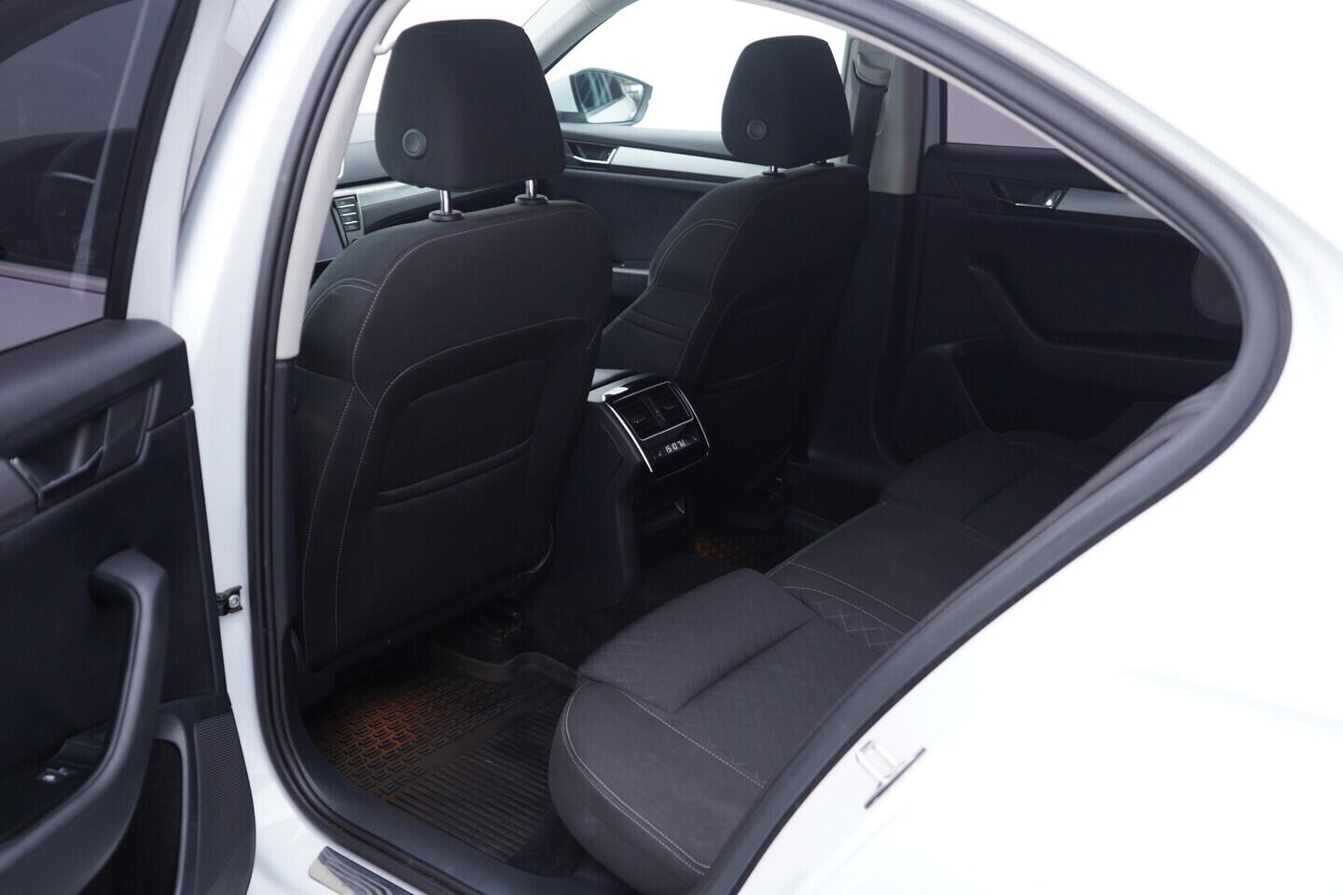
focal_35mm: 36
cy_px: 448
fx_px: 1343
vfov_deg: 36.9
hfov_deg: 53.1
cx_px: 672
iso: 200
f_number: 2.8
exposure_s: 1/40
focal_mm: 24
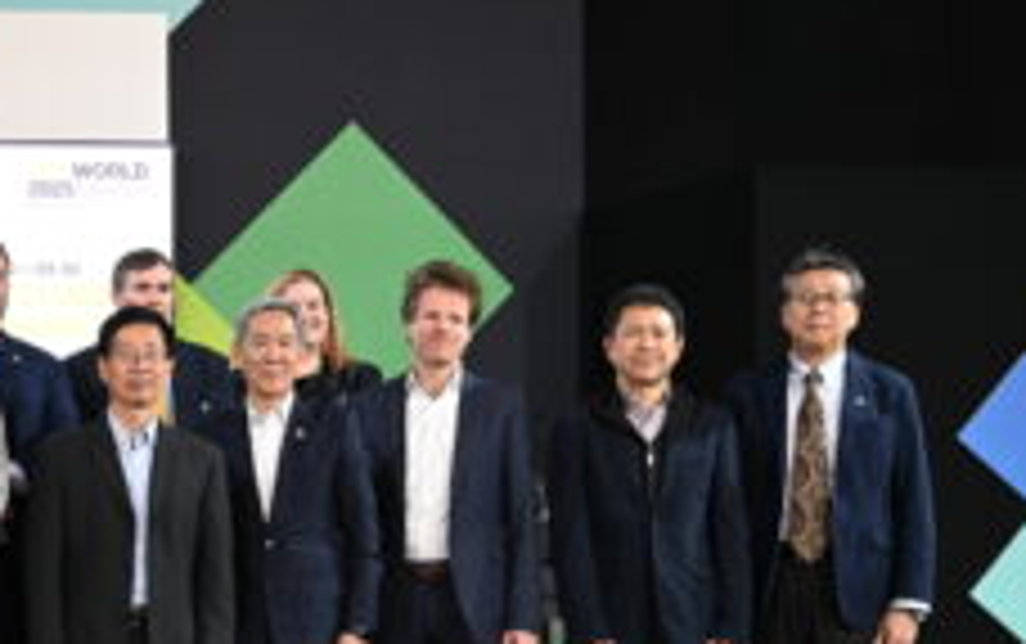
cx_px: -14
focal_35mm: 68
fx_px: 1907
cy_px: 516
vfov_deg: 19.0
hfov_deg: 28.2
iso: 2500
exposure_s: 1/100
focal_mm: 30.5
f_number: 4
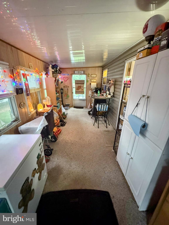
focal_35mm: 14
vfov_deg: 102.1
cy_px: 112
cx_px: 84
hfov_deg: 85.7
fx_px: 91
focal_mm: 2.22
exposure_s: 1/30
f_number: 2.2
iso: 2000
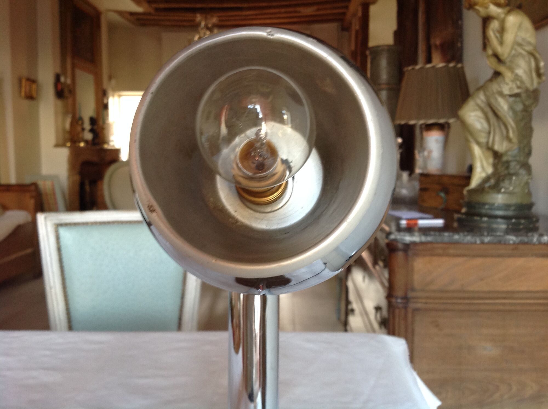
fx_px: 553
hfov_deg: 52.7
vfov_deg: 40.6
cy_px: 204
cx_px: 274
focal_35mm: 35
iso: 100
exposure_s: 1/15
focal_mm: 4.28
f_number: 2.4
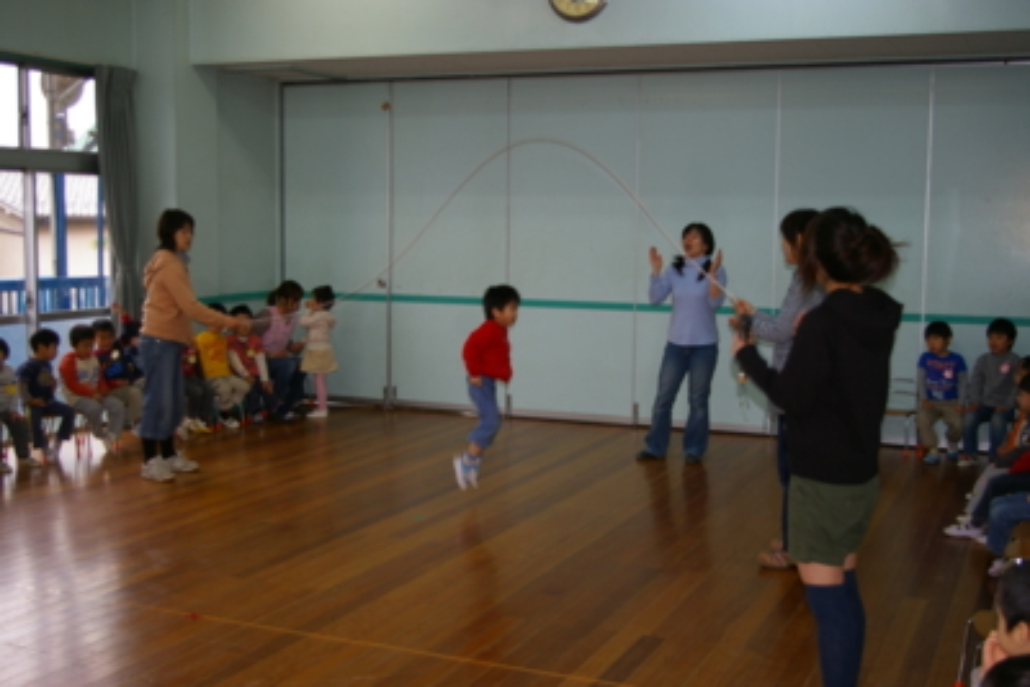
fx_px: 1331
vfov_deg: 29.0
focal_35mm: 46
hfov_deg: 42.3
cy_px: 344
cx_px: 515
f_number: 4
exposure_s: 1/45
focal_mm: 31
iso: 200
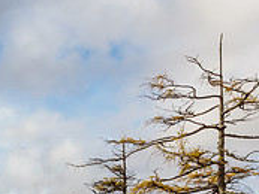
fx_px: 704
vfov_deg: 15.0
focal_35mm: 94
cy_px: 253
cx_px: 94
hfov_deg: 20.8
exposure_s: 1/160
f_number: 7.1
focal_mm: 14
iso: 200
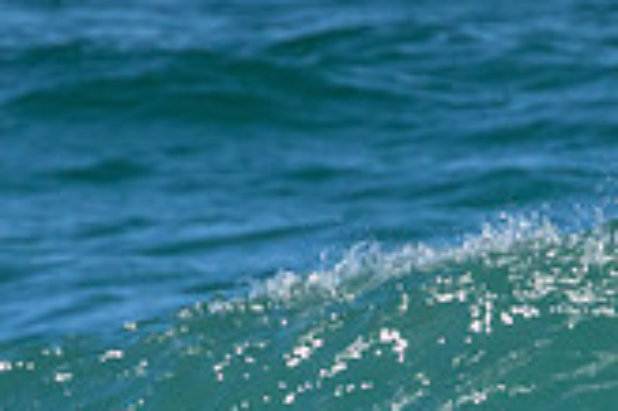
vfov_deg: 0.5
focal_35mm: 2835
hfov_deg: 0.7
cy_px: 620
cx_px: 550
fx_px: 48618
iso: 3200
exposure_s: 1/2000
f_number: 11
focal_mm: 800
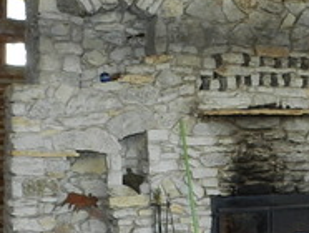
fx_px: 706
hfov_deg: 24.6
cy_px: 103
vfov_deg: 18.7
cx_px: 208
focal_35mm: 79
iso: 200
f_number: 3.4
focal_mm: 4
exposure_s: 1/30
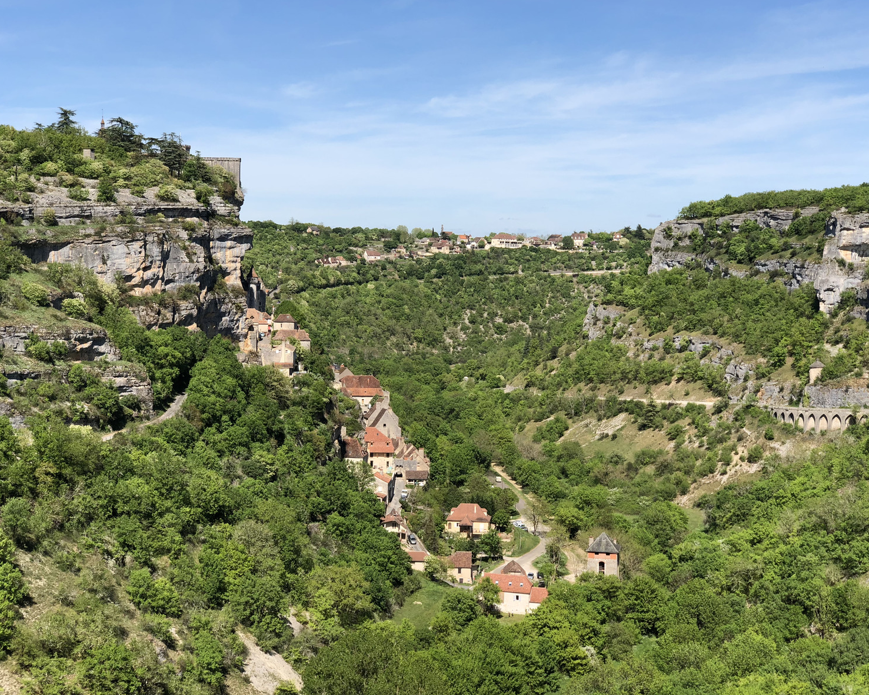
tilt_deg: -2.6
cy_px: 347
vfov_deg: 27.6
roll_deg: -0.6
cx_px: 460
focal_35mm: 55
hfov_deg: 34.1
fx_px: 1414
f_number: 2.4
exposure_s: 1/1171
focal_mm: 6
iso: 16
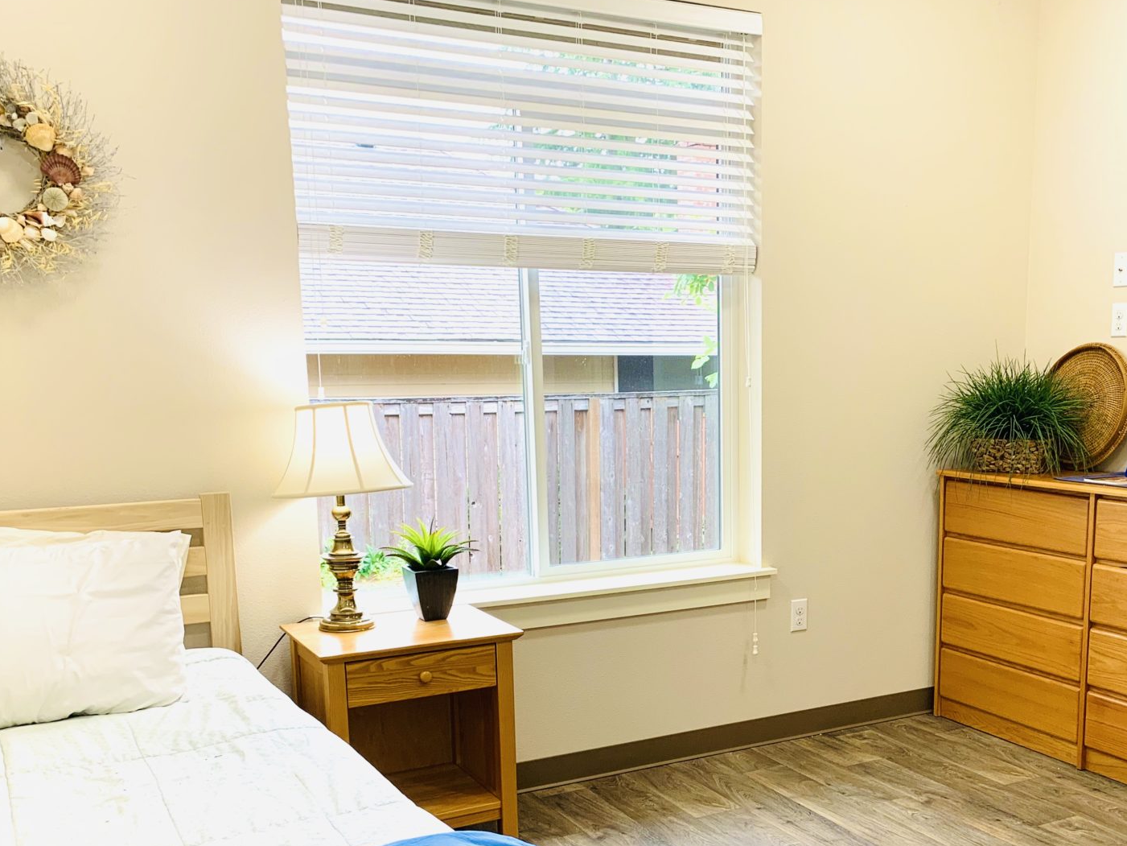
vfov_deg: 37.1
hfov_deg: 48.4
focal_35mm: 38
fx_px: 1237
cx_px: 716
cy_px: 593
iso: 50
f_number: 1.8
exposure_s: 1/60
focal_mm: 4.25
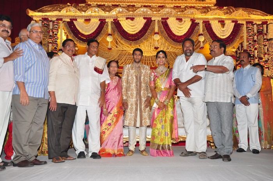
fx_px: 284
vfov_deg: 35.4
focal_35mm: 38
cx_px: 136
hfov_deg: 51.3
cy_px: 90
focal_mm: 25
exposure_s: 1/125
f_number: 6.3
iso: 200
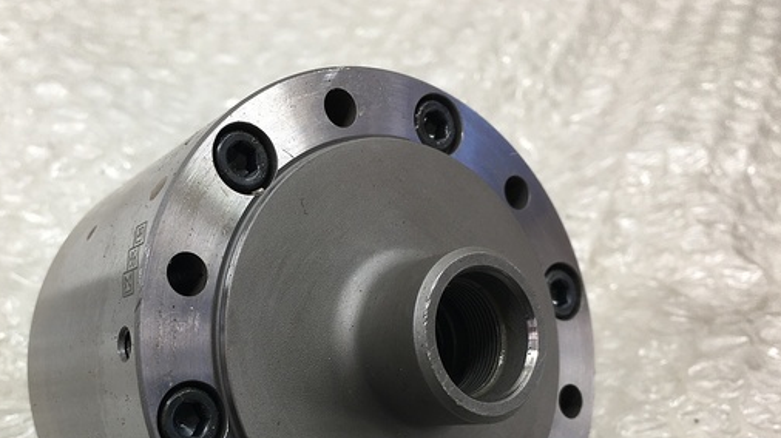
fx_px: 828
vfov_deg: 28.9
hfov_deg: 50.1
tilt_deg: -48.4
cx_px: 298
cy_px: 356
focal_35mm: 40
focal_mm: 4.15
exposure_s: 1/60
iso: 25
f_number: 2.2
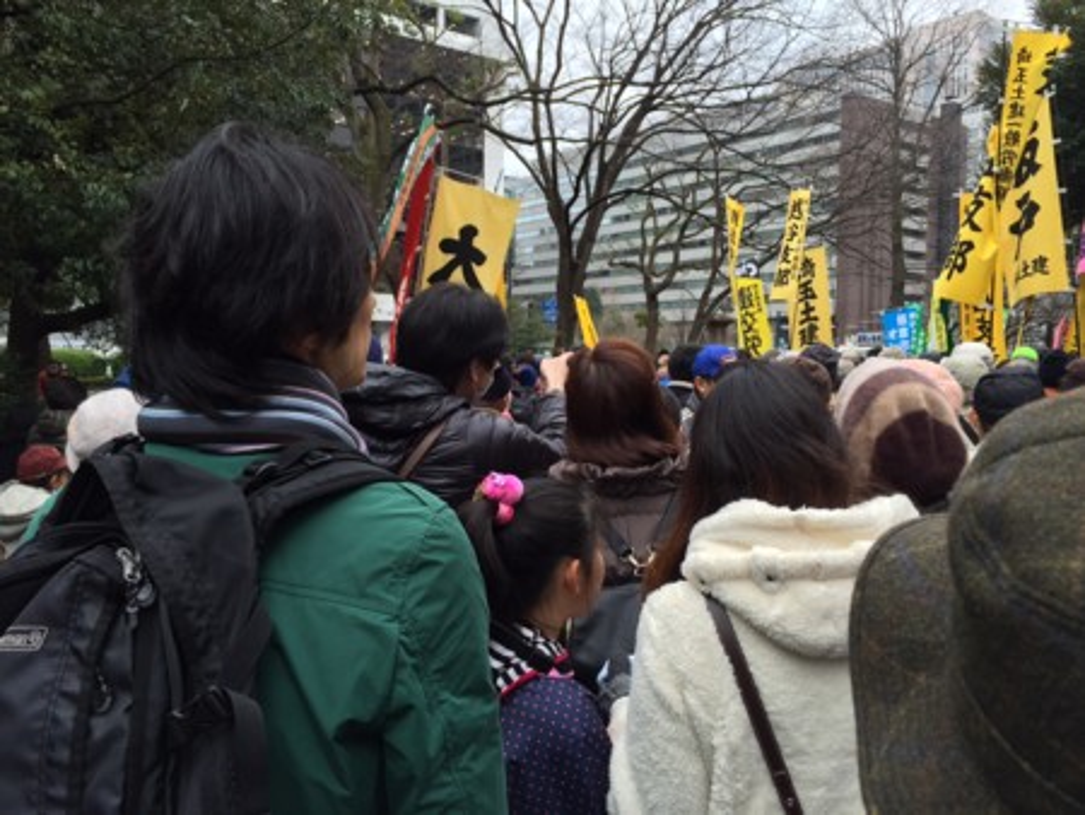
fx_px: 909
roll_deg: -0.8
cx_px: 542
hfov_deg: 61.6
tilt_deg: -3.8
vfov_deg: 48.3
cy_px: 408
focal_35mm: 29
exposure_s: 1/213
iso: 32
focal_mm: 4.15
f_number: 2.2
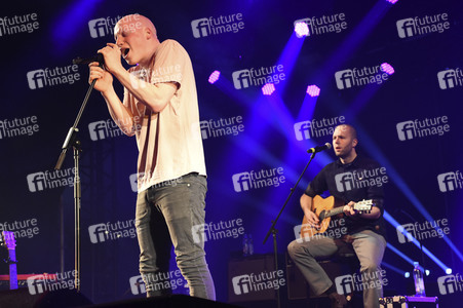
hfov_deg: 29.9
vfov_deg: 20.1
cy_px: 154
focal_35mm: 68
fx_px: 867
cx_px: 232
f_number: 5.6
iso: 3200
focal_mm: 45
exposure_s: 1/160
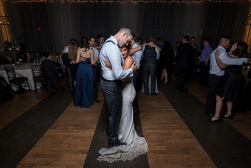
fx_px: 158
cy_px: 90
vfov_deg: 55.7
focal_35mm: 23
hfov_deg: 76.8
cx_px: 125
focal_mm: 20
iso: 2000
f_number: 5.6
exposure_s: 1/200
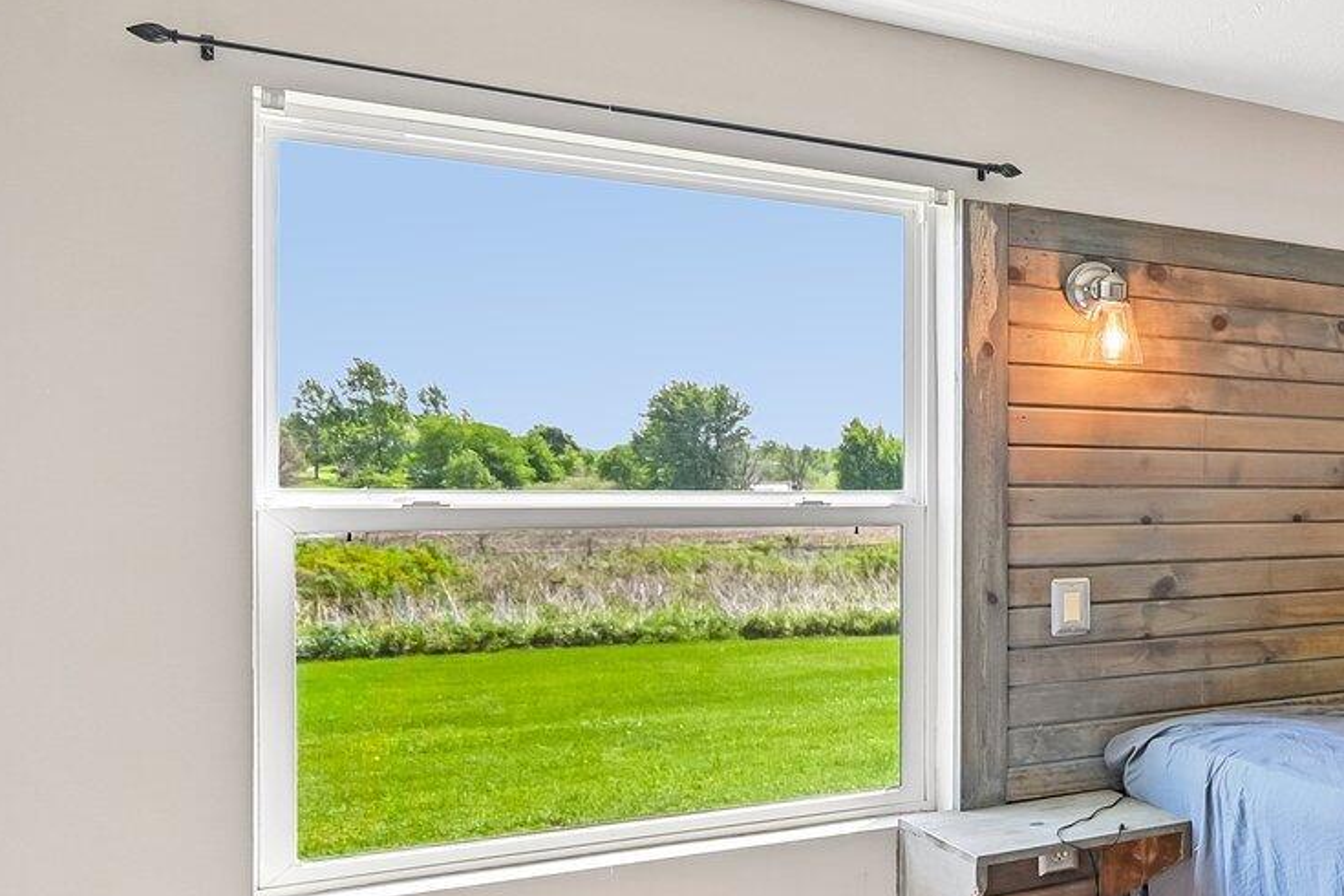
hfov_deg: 33.8
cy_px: 506
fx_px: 1456
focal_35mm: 39
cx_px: 1790
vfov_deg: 34.2
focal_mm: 14
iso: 400
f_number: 4
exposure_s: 1/125
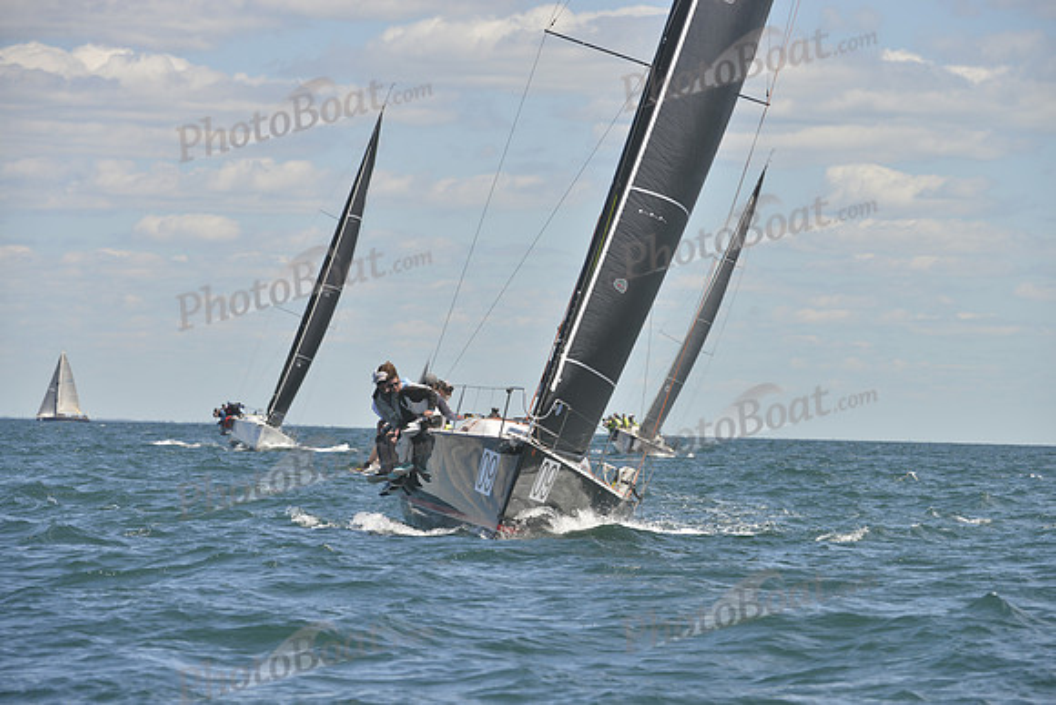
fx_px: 7041
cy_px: 352
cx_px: 528
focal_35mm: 240
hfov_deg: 8.6
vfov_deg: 5.7
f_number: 9
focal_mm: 240
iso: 280
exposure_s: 1/800
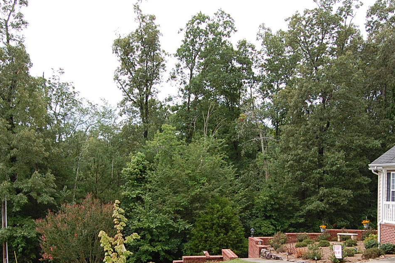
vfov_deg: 30.5
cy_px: 206
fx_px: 471
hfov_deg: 45.4
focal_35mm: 43
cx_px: 205
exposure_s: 1/160
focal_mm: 18
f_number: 6.3
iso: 200
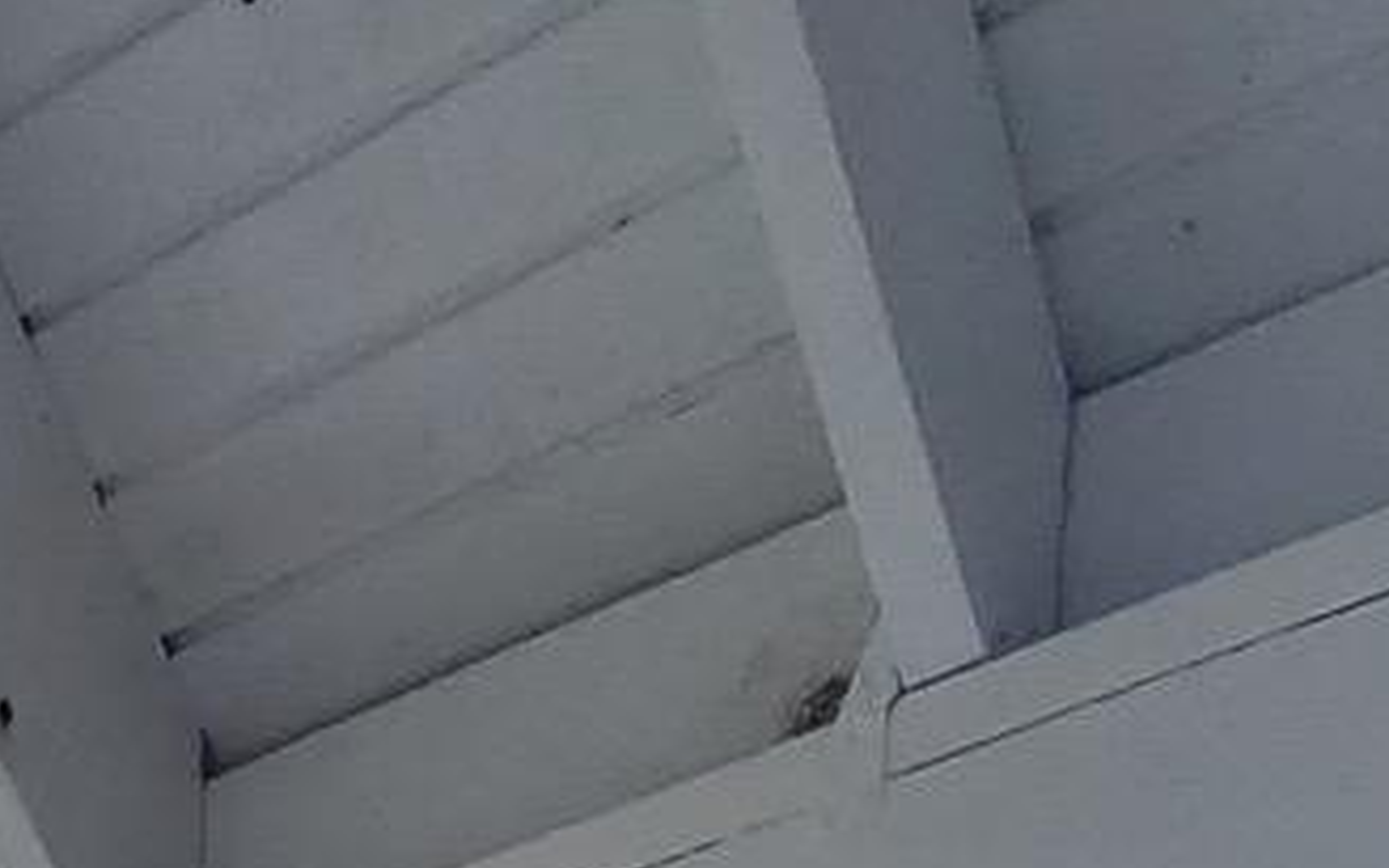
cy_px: 3133
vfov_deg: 9.1
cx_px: -1067
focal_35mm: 86
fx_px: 3256
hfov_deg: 18.9
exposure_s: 1/120
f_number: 2.2
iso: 50
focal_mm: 1.8
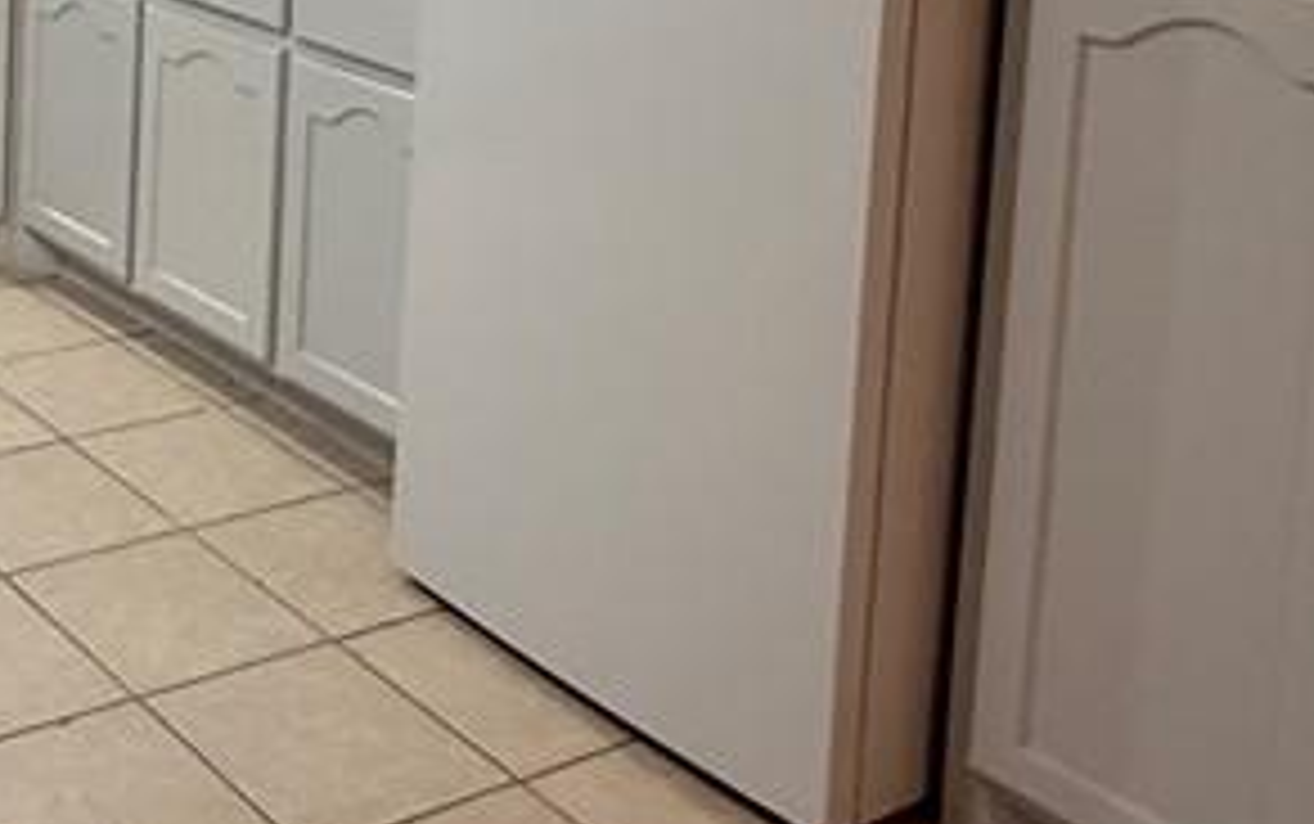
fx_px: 1864
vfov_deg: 22.2
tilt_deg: -2.6
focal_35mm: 52
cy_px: -261
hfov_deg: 33.8
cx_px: -126
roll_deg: -2.7
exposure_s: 1/120
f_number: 2.2
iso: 320
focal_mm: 2.22
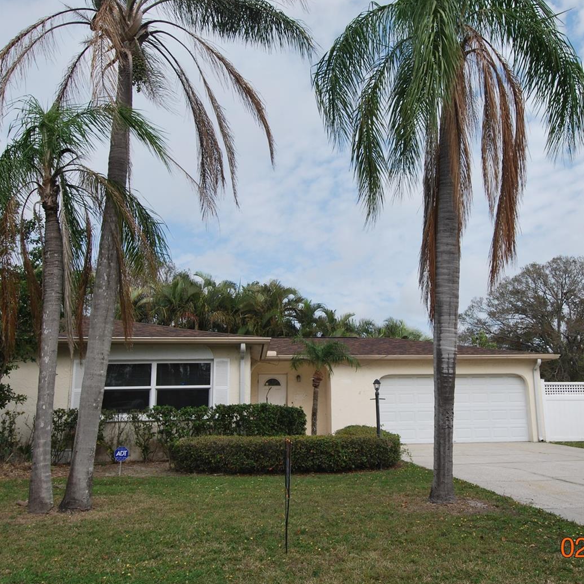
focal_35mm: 30
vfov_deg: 54.6
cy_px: 291
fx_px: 566
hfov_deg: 54.4
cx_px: 334
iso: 100
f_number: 9
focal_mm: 15
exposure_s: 1/320
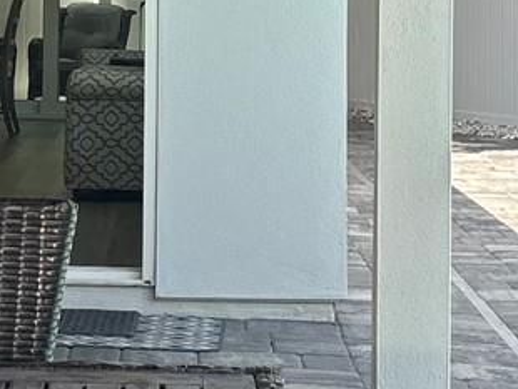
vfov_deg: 11.0
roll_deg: -0.5
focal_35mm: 134
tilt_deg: -1.5
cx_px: 174
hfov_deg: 14.7
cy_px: 5
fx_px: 2007
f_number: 1.6
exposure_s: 1/732
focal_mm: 5.96
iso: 50
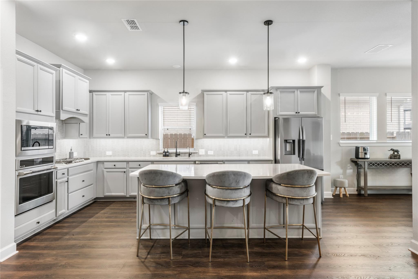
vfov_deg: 61.9
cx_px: 209
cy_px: 140
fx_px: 232
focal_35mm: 20
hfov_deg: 84.0
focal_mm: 20
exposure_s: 4
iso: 250
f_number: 9
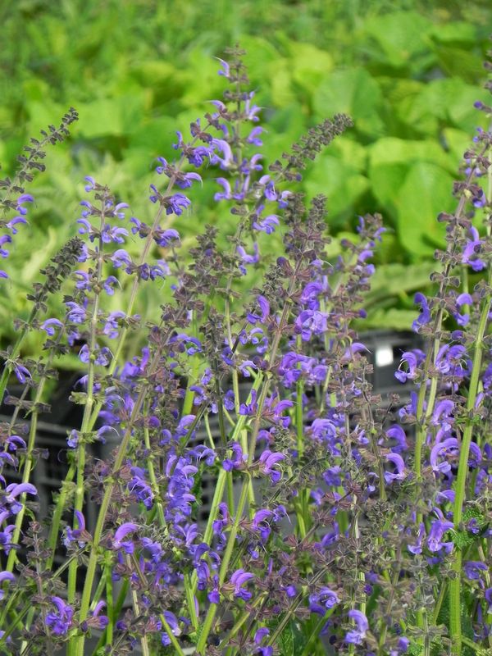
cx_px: 246
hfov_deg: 5.1
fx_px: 5515
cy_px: 328
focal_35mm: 291
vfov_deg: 6.8
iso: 160
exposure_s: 1/500
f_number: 5
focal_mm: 51.8
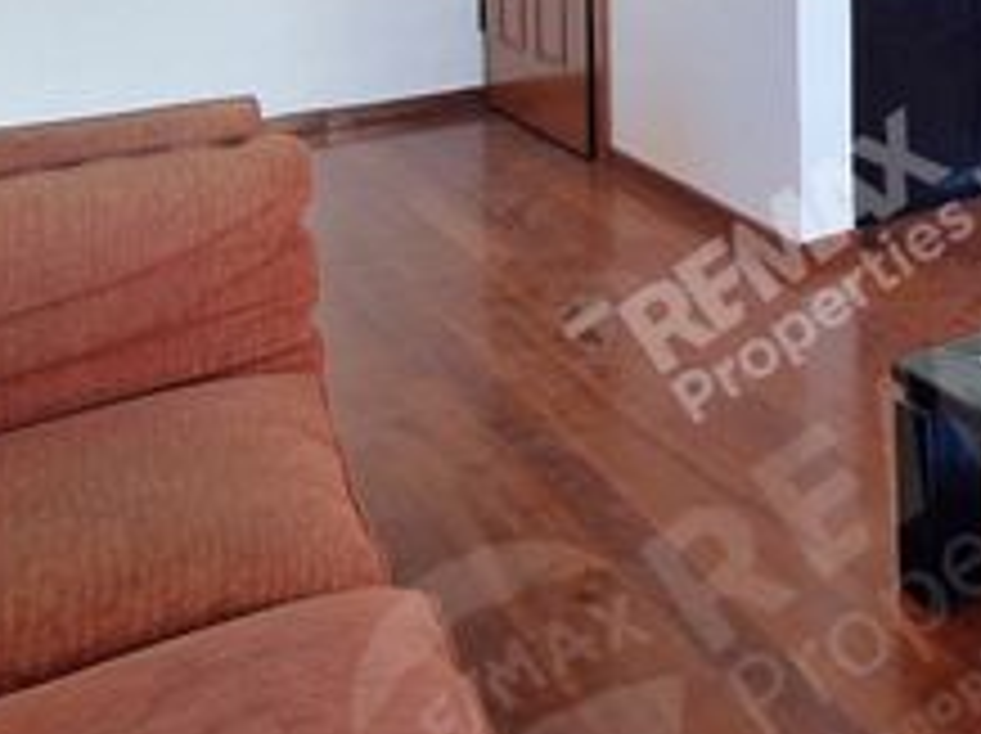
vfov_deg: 27.4
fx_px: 1330
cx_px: 1377
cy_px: -131
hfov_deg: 29.4
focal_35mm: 47
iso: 100
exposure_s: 1/50
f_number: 2.2
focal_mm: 1.64
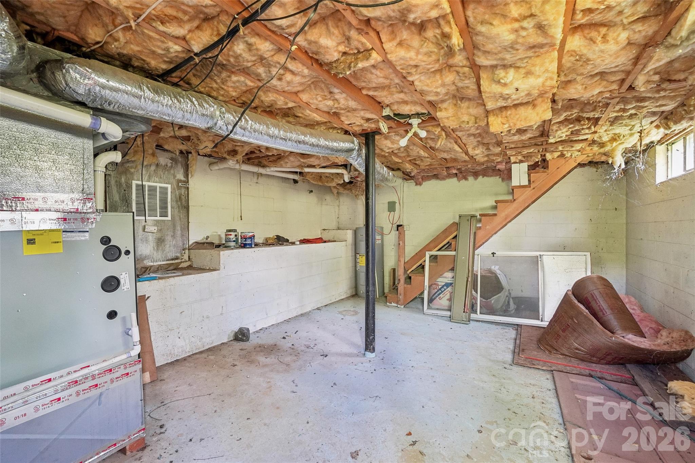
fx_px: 290
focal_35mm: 15
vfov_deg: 77.3
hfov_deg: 100.4
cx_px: 348
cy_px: 232
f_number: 8
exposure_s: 1/2.5
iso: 400
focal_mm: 10
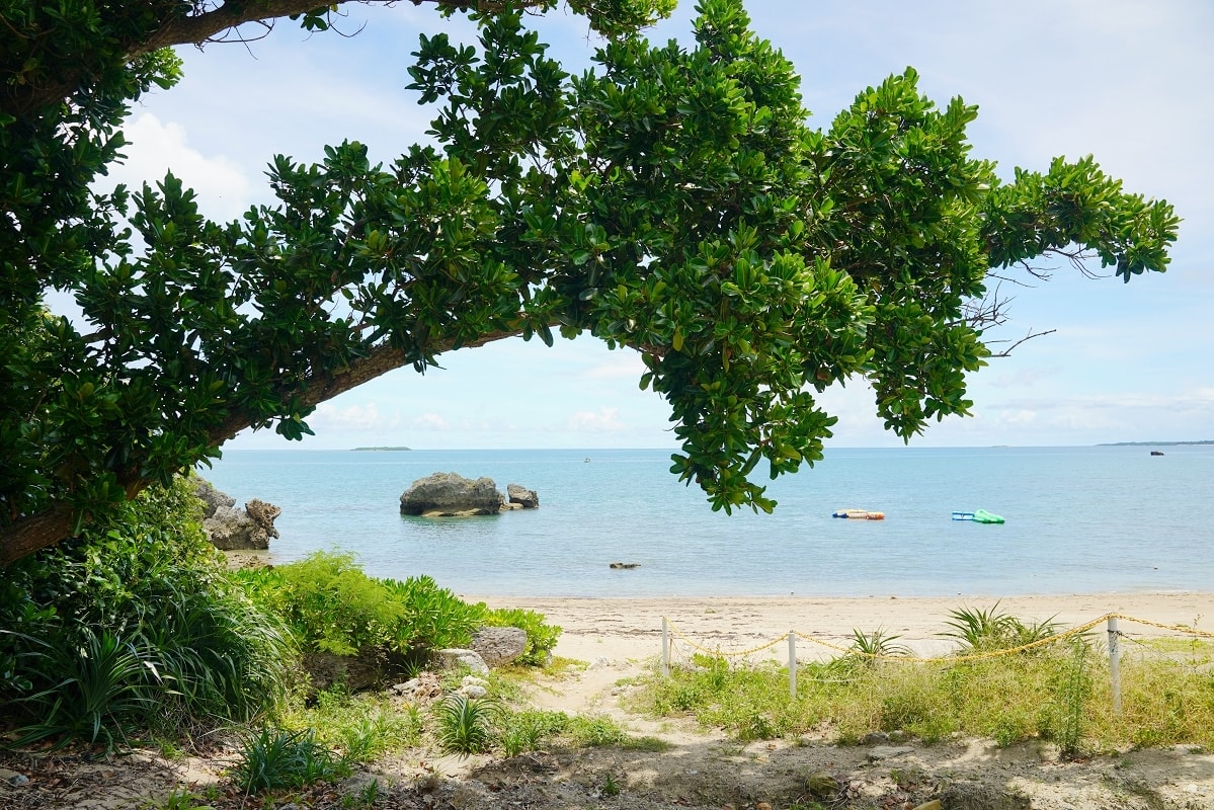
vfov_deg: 43.6
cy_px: 405
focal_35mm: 30
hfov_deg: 61.9
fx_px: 1012
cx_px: 607
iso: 100
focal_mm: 30
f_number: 8
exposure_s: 1/125
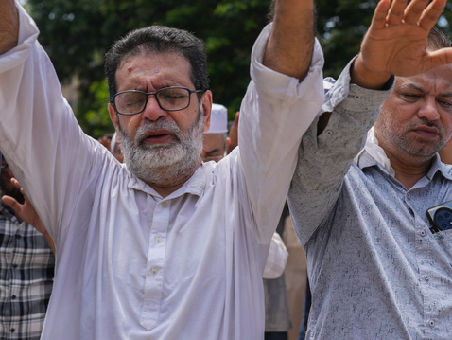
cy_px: 114
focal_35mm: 72
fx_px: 941
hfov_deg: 26.6
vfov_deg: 20.4
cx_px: 353
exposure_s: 1/2500
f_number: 2.8
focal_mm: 35
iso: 200
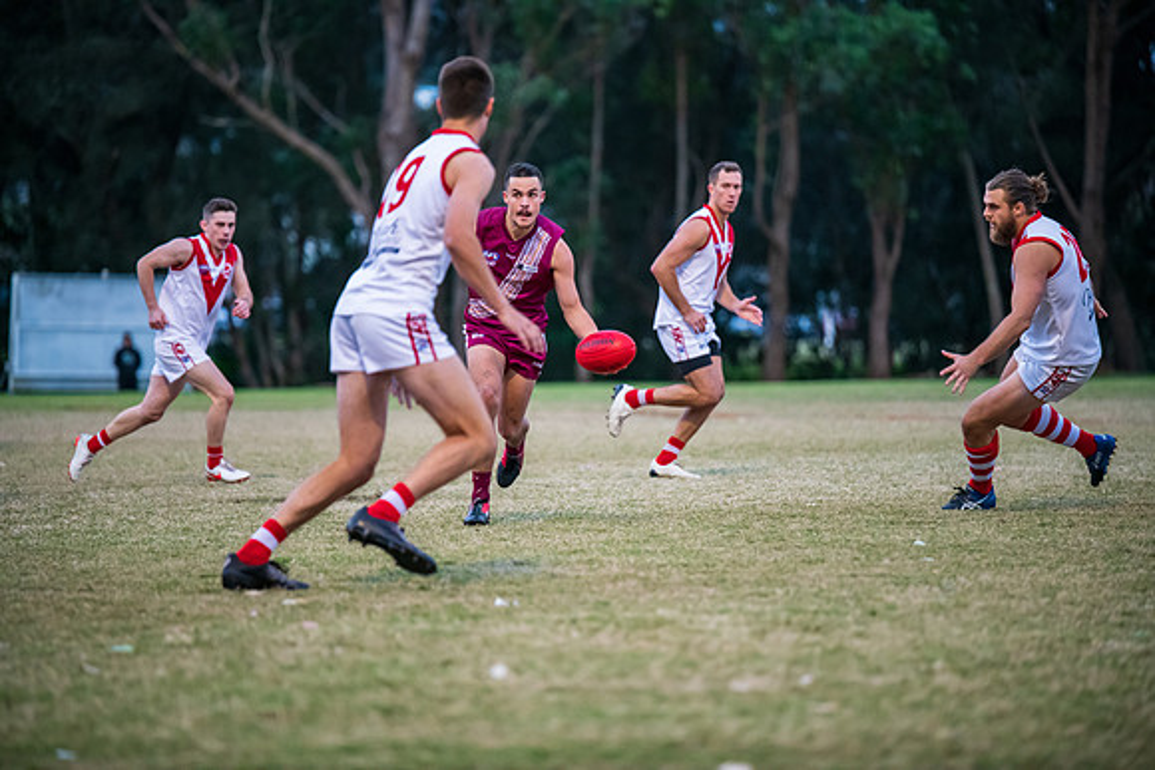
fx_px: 6418
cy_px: 385
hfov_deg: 10.3
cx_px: 578
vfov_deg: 6.9
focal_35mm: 200
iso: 3200
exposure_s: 1/1000
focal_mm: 200
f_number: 2.8
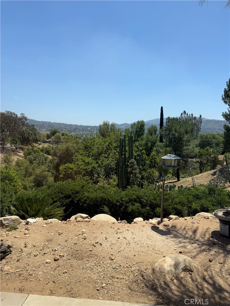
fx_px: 213
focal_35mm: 24
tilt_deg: -6.2
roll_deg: +0.2
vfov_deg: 71.6
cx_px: 115
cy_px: 153
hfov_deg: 56.8
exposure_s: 1/2445
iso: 80
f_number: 1.78
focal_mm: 6.76
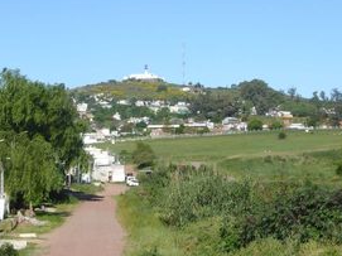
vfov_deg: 14.5
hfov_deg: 19.2
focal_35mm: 102
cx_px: 101
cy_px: 183
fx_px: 1007
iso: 80
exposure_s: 1/500
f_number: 4.4
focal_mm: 11.7
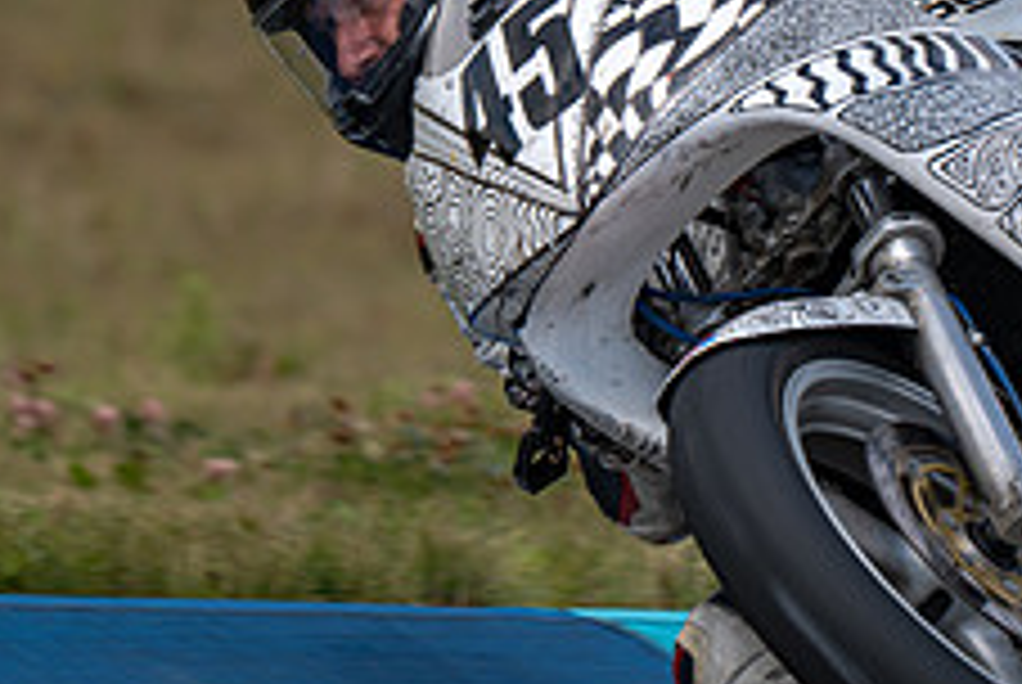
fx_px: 43547
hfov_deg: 1.3
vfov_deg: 0.9
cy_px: 182
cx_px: 783
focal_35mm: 1532
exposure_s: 1/800
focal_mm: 600
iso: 180
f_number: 6.3
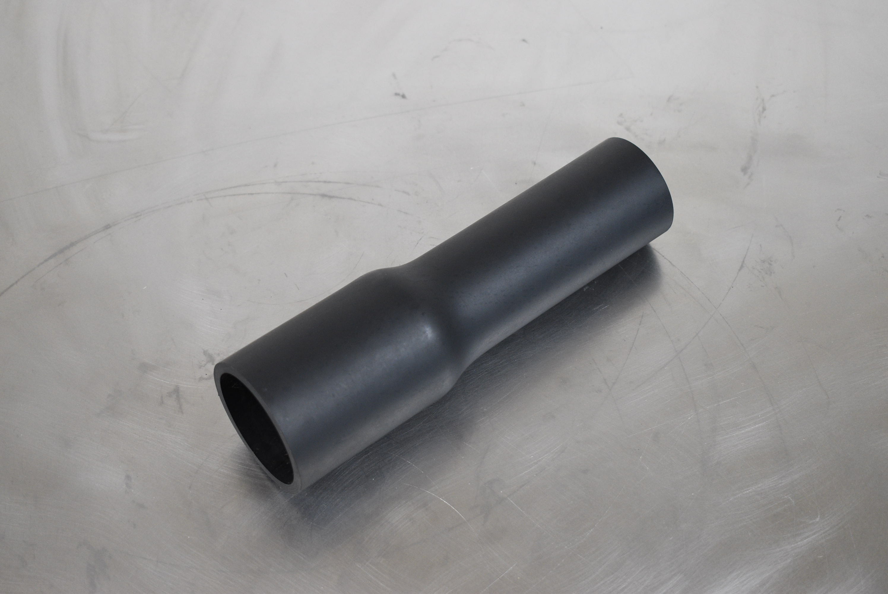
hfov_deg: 31.9
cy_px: 297
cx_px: 444
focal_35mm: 63
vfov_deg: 21.6
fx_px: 1555
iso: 1250
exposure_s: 1/125
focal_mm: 42
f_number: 5.6
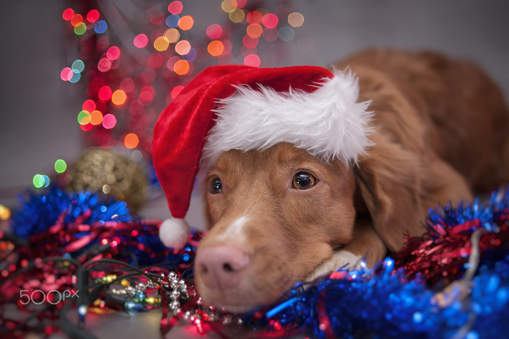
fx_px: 495
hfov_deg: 54.4
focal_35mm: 35
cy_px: 170
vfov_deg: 37.8
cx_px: 254
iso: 200
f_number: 2.5
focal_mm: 35
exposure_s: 1/250
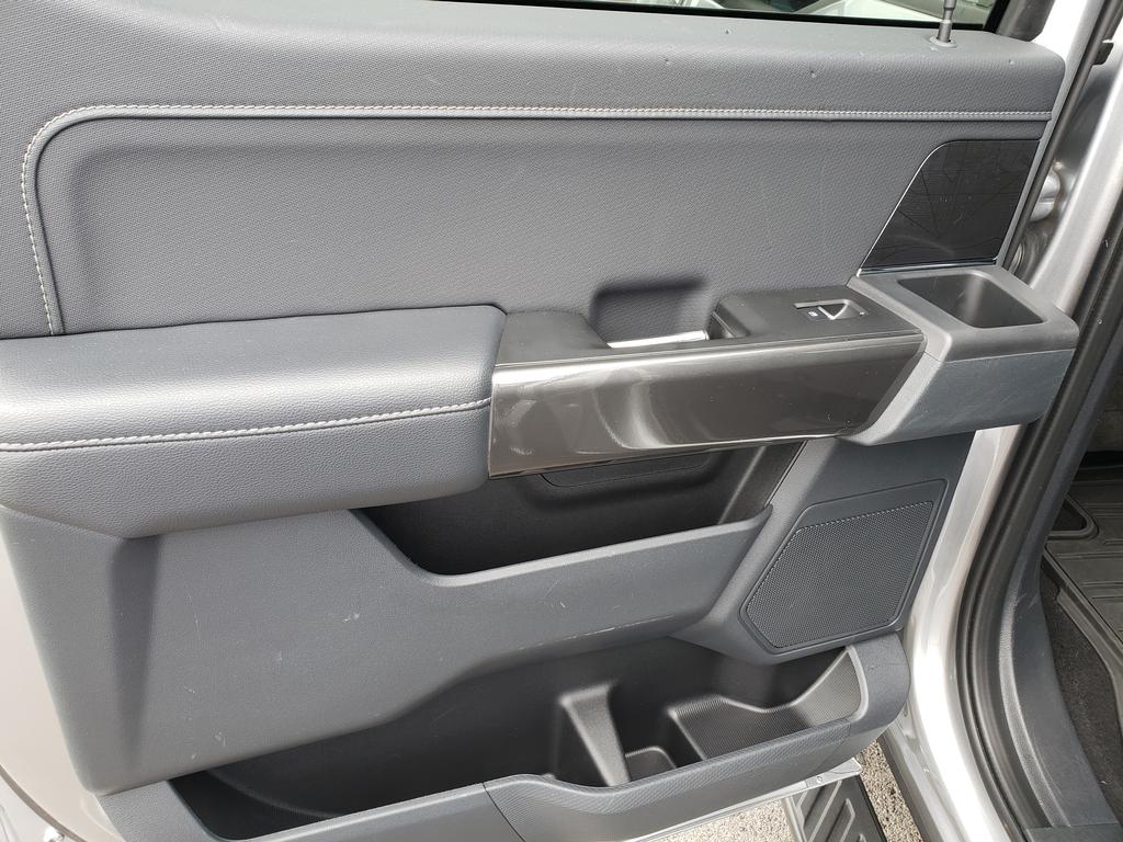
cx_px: 562
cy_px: 421
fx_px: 843
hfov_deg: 67.3
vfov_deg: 53.1
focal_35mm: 26
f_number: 2.4
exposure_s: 1/60
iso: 64
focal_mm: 4.3
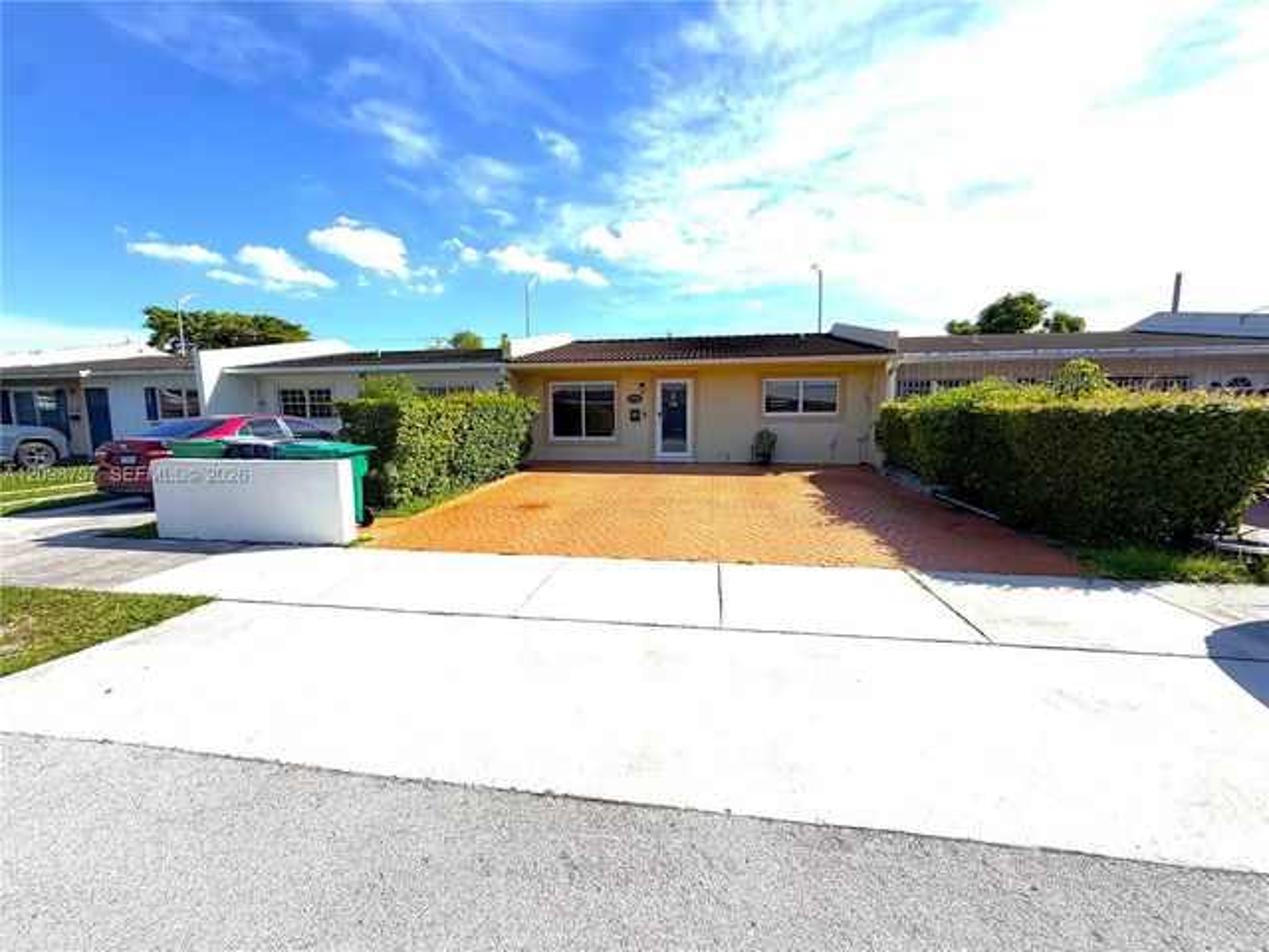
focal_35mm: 14
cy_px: 476
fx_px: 513
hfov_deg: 102.1
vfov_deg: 85.7
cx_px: 634
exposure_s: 1/1572
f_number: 2.2
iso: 20
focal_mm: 2.22
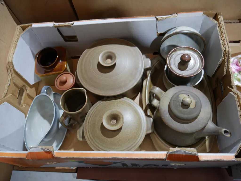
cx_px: 120
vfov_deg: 49.8
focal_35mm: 28
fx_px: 195
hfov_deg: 63.4
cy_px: 90
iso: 320
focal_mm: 14
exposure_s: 1/60
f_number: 3.5
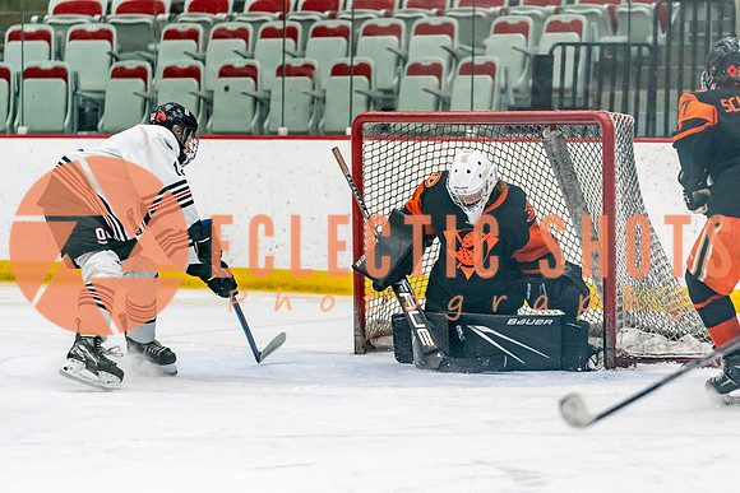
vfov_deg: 7.1
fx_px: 3975
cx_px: 426
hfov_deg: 10.6
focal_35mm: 193
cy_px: 272
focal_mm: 134
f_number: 2.8
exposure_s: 1/1250
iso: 3200
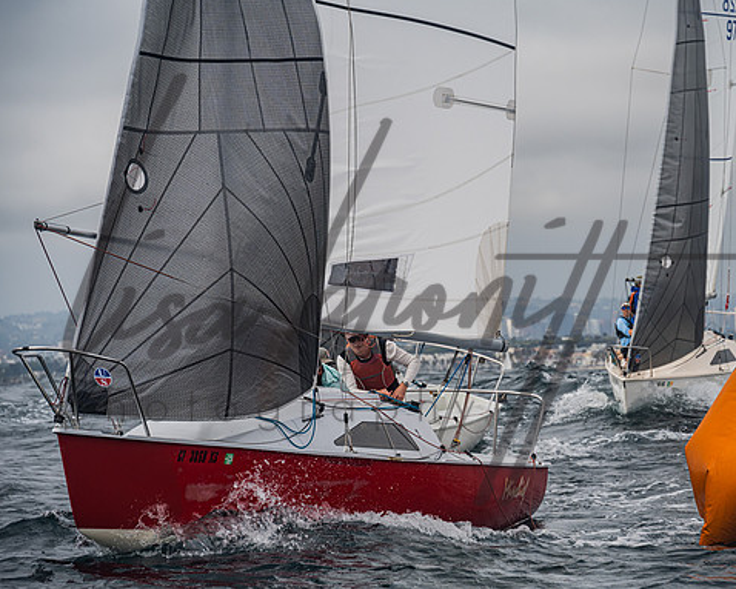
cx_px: 406
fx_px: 3596
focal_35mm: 165
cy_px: 293
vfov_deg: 9.4
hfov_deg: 11.7
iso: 160
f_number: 6.3
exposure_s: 1/640
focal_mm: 145
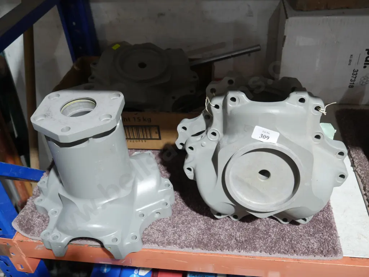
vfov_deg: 41.8
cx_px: 184
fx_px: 362
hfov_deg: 54.0
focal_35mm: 34
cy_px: 138
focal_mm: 17
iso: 1000
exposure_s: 1/60
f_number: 4
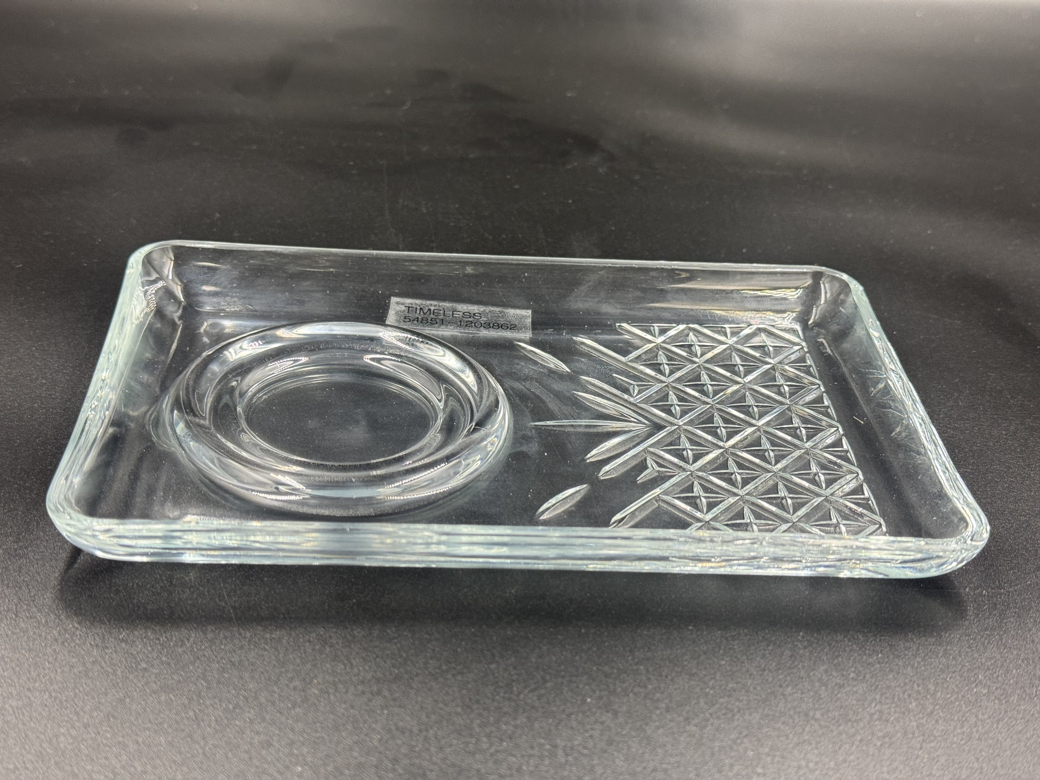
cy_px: 390
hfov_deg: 39.7
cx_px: 520
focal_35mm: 48
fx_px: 1442
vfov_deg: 30.3
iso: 80
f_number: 1.78
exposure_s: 1/100
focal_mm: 6.86
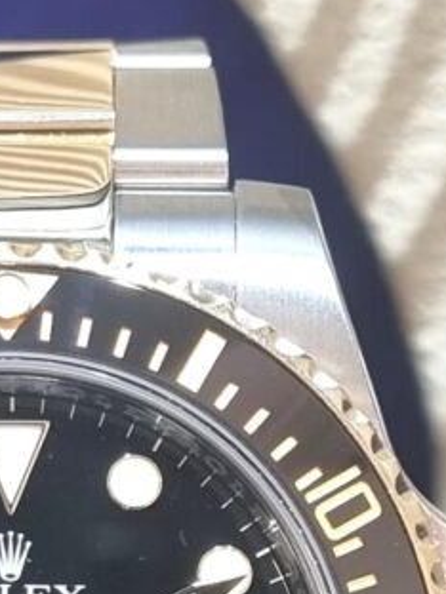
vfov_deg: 18.5
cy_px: 741
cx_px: 21
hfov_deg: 14.6
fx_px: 1718
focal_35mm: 100
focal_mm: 5.4
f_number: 1.8
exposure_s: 1/100
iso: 80
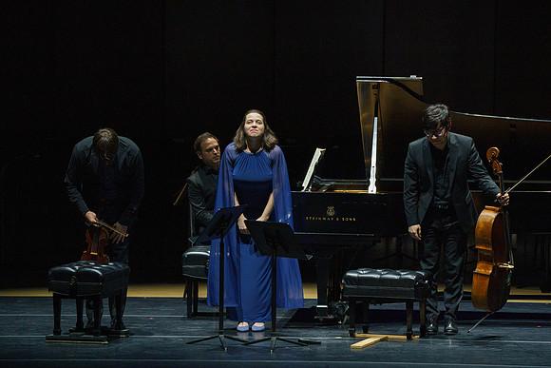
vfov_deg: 5.2
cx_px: 265
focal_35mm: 263
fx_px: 4024
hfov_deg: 7.8
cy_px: 206
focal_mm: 235
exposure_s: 1/320
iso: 3200
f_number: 8
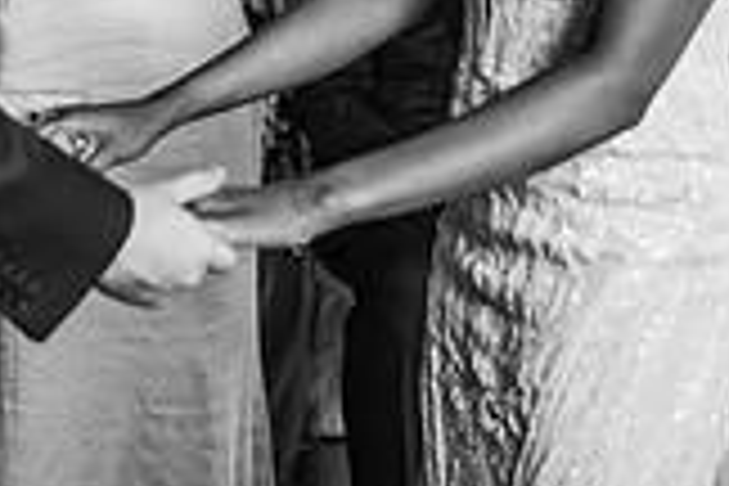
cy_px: -158
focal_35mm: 125
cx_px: 108
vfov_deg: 10.7
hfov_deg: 16.2
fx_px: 2531
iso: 450
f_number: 2
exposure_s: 1/200
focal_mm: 35
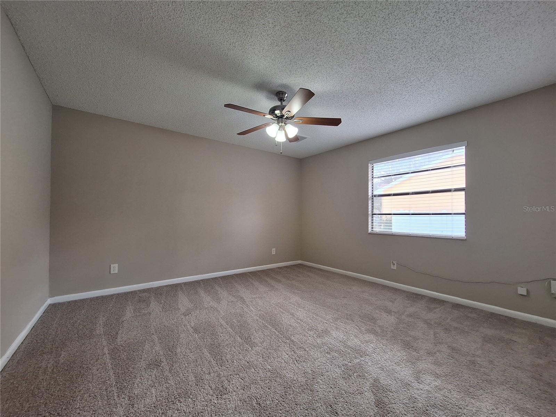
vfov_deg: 89.9
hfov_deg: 106.2
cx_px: 278
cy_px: 208
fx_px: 209
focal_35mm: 13
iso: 80
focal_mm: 1.74
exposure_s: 1/40
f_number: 2.2
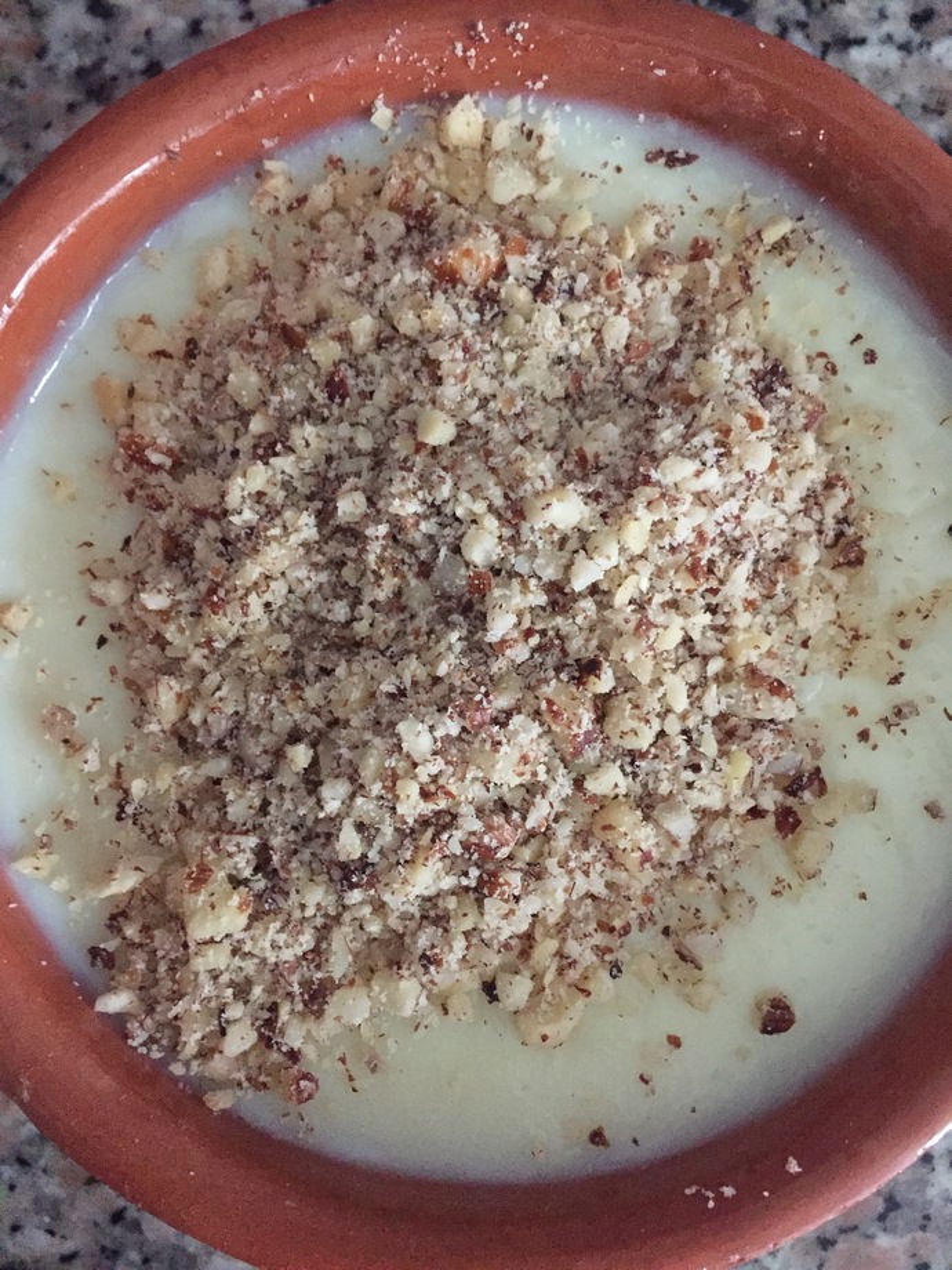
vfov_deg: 61.7
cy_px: 635
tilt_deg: -85.5
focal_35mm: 29
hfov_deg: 48.2
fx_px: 1063
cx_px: 476
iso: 400
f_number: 2.2
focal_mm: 4.15
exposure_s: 1/17
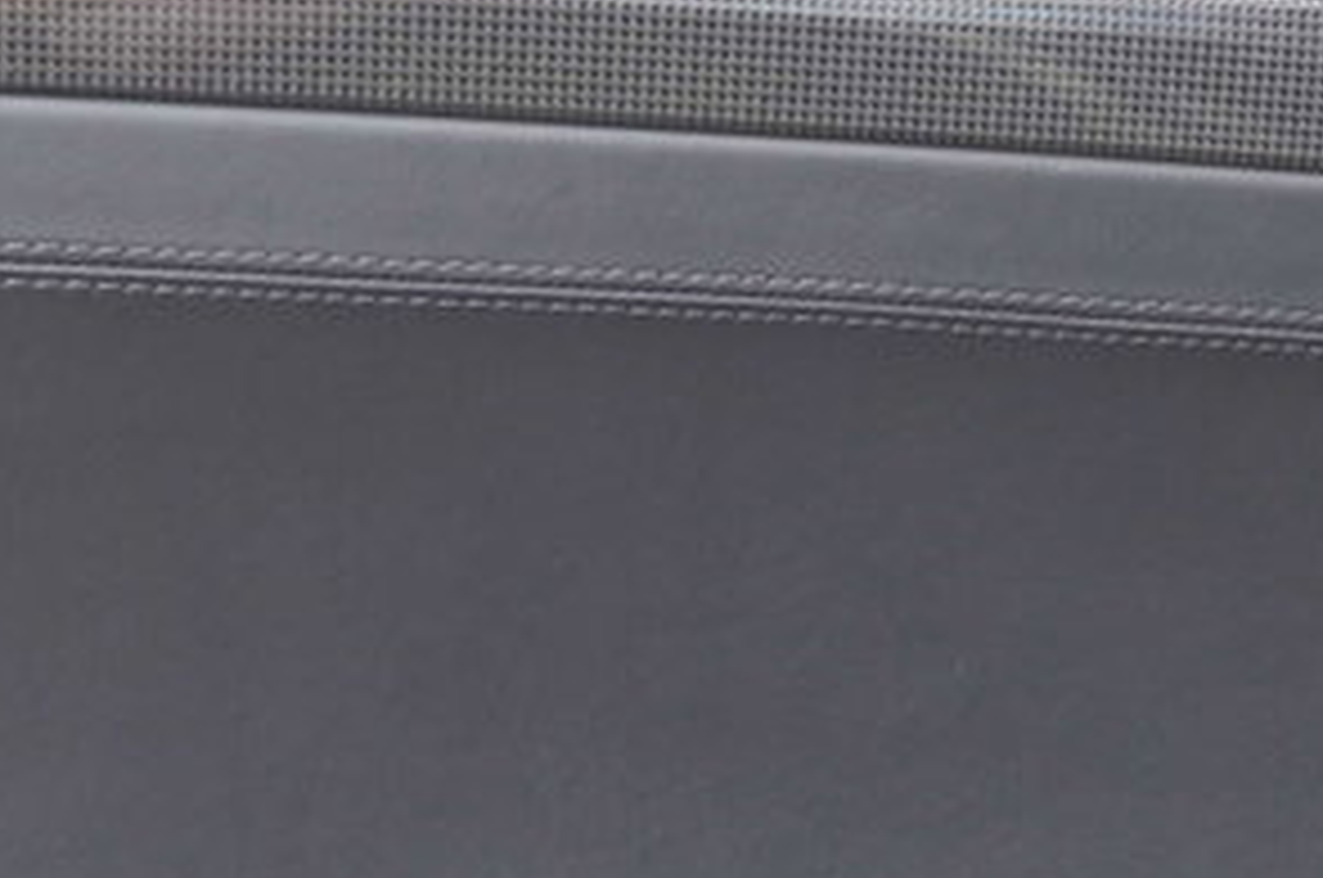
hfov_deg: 17.1
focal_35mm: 115
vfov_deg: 11.9
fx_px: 4219
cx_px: 1559
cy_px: 590
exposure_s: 1/80
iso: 400
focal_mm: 22
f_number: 4.5
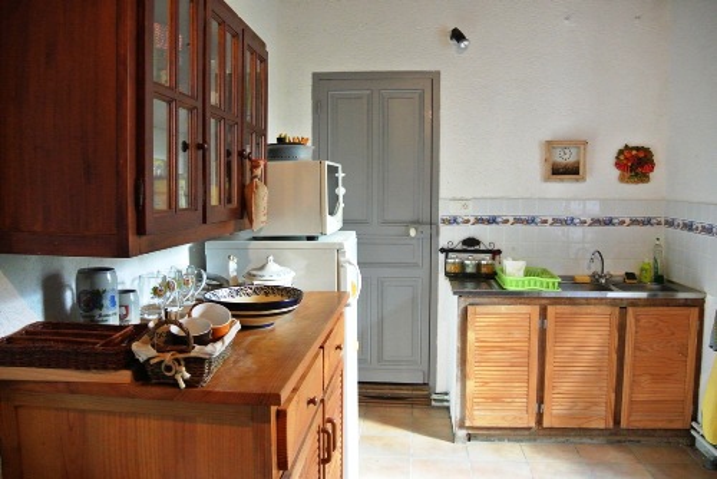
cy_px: 240
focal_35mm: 29
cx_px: 358
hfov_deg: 63.6
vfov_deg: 45.0
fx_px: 578
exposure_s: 1/60
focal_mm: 11
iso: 2200
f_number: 3.5
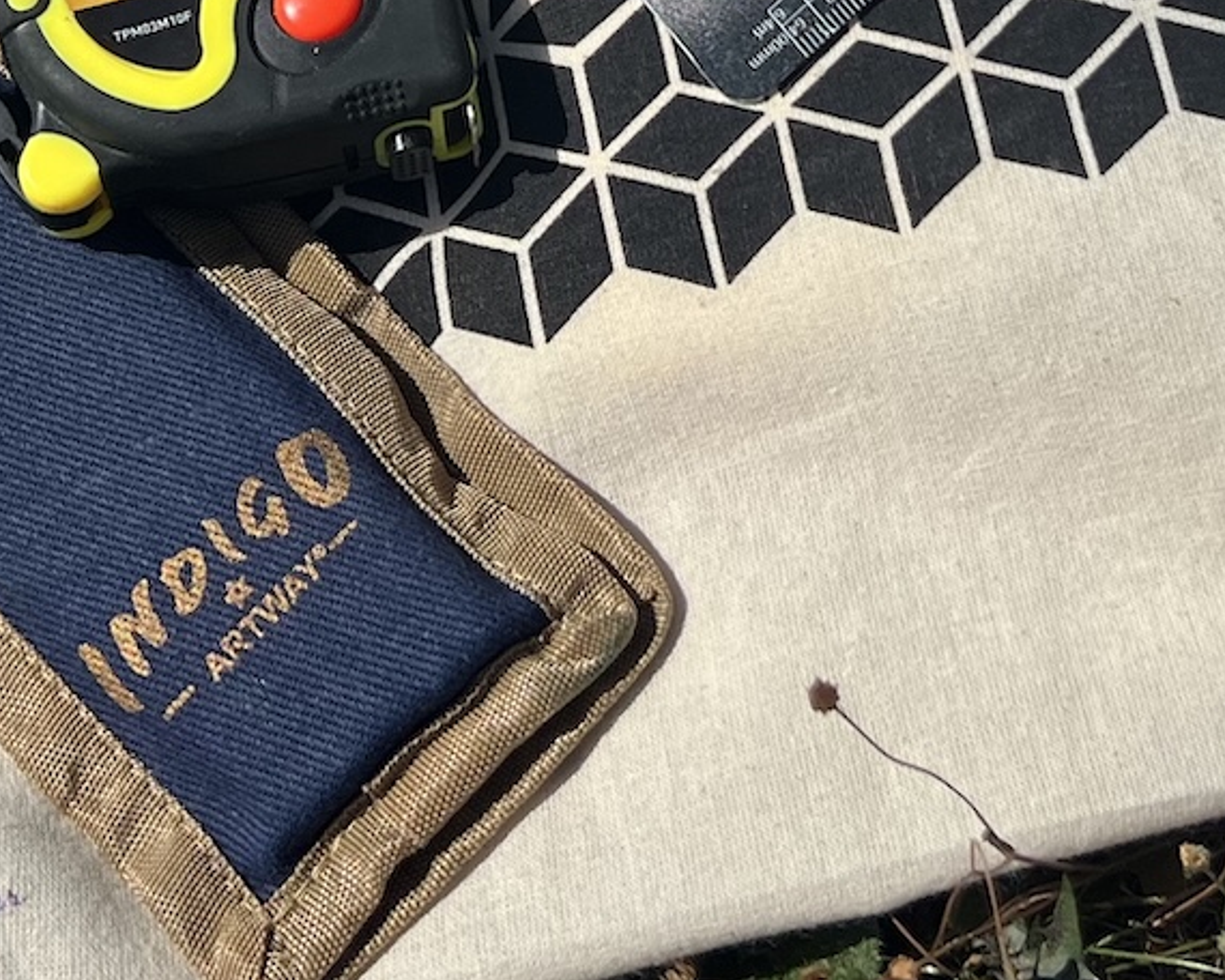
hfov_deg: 21.4
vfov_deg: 15.7
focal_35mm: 89
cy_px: -535
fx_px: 3227
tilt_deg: -72.8
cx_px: 858
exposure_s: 1/12658
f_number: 1.5
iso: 50
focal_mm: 5.7
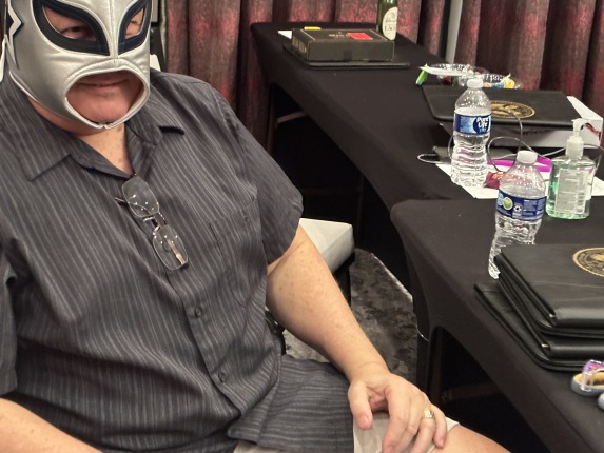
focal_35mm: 67
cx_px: 184
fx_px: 1169
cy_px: 146
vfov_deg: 21.8
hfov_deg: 28.7
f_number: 1.78
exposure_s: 1/30
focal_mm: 6.86
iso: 400
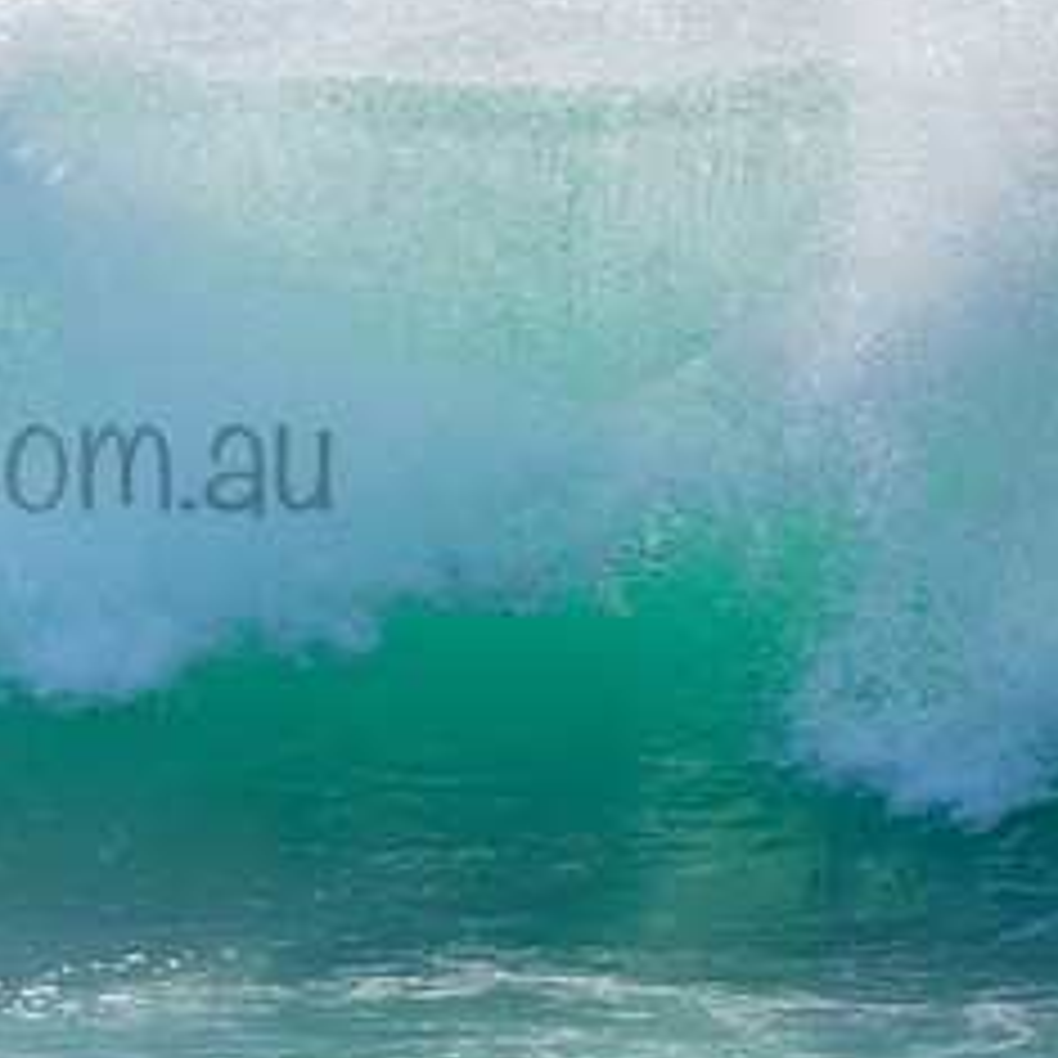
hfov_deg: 1.4
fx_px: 43466
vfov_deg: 1.4
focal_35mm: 1257
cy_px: 407
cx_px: -144
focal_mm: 400
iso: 220
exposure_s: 1/2000
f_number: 5.6
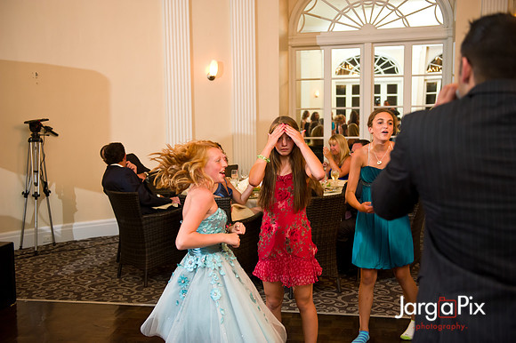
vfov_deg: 31.9
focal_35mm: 42
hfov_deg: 46.4
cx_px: 258
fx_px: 602
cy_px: 172
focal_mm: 42
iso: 1600
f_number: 3.2
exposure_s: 1/125
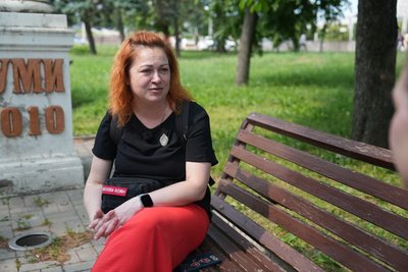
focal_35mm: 42
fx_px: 476
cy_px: 136
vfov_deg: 31.9
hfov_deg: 46.4
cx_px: 204
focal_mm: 42
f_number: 2.8
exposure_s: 1/125
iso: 400
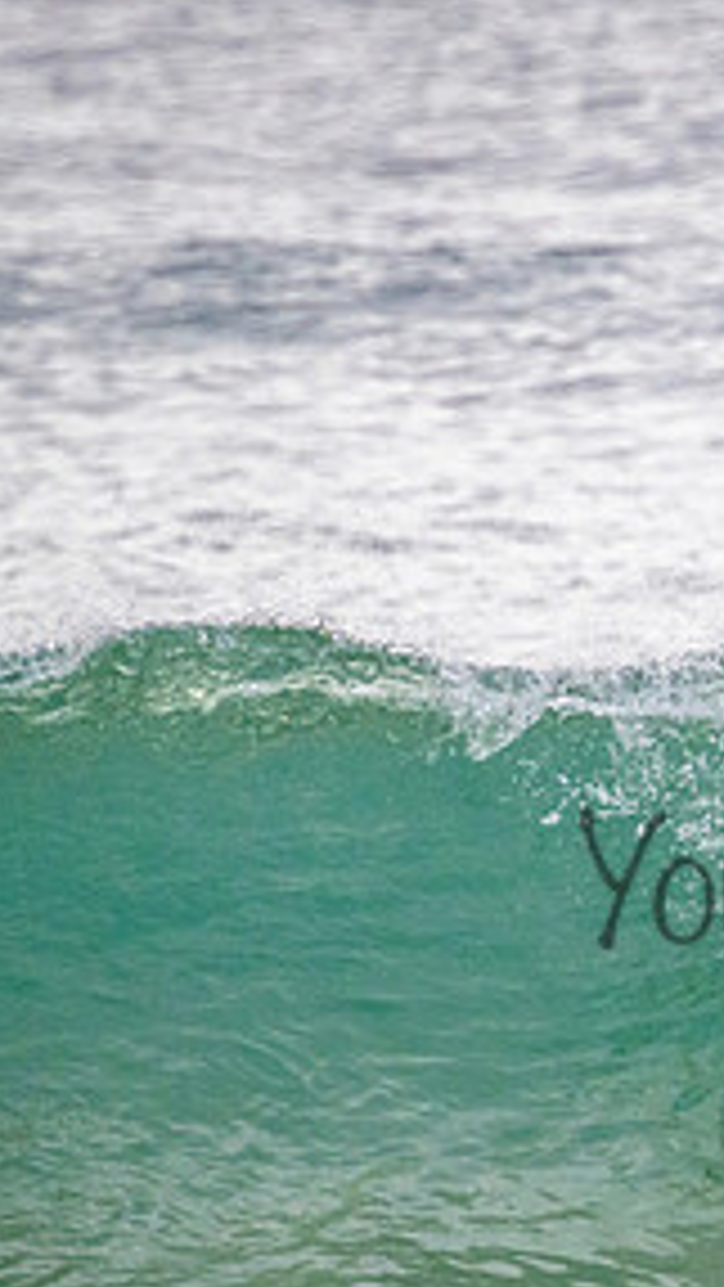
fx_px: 57917
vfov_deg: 1.3
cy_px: 839
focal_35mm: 1698
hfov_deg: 0.7
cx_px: 1043
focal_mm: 800
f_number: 11
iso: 4500
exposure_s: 1/2000
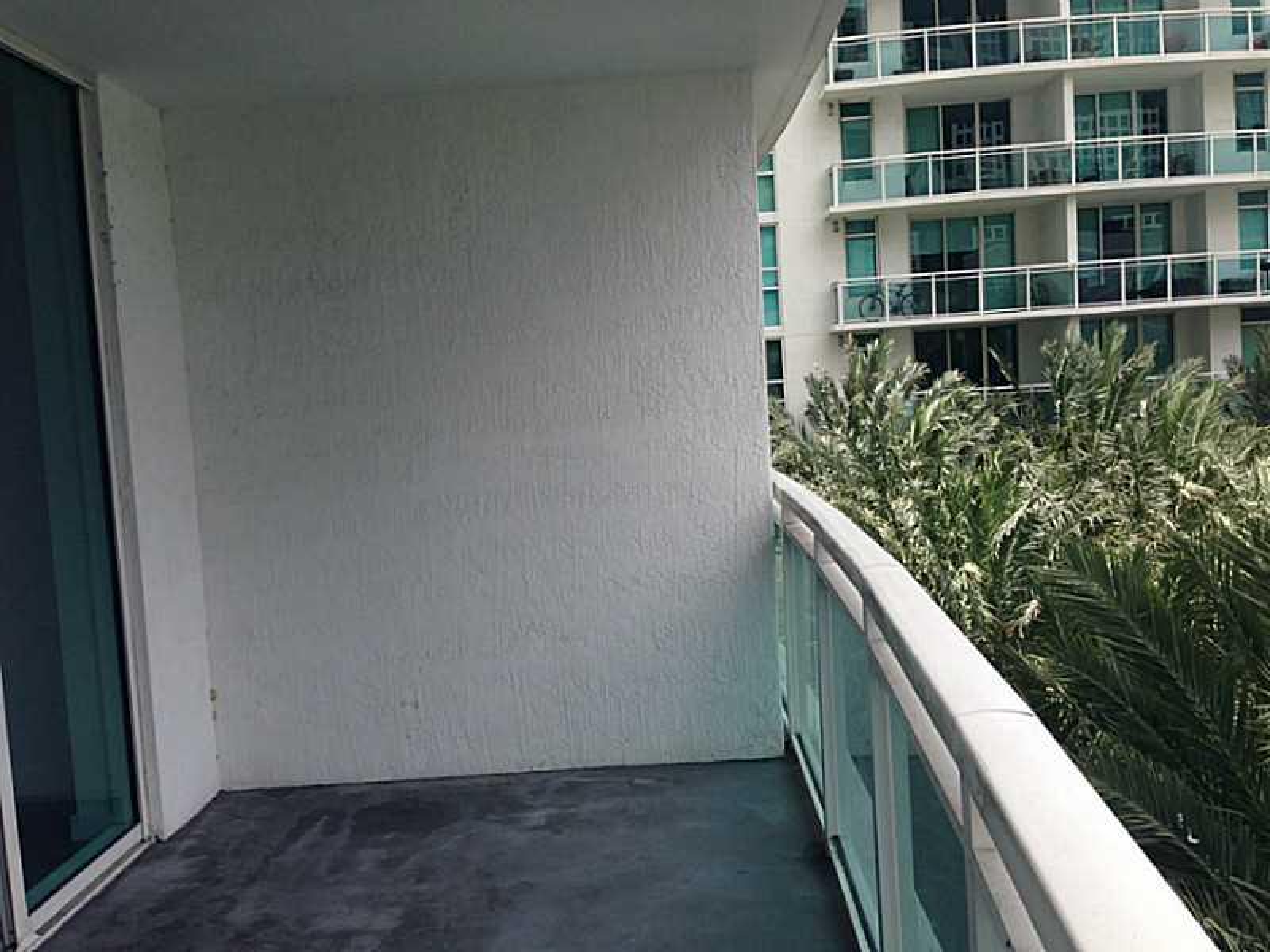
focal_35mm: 33
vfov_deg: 42.9
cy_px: 476
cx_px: 635
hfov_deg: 55.4
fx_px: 1211
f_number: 2.4
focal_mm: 4.12
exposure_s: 1/645
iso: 50
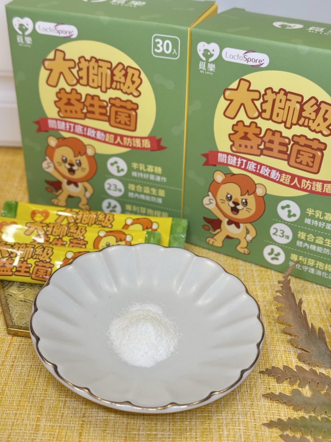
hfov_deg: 30.3
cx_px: 166
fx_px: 612
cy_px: 221
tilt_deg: -30.5
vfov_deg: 39.7
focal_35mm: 48
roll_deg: -2.2
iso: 80
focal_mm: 6.76
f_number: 1.78
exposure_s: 1/120
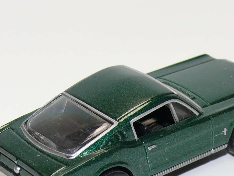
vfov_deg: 8.5
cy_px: 110
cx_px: 141
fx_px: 1183
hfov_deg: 11.3
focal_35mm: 175
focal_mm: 13.5
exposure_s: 1/30
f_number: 4
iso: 100
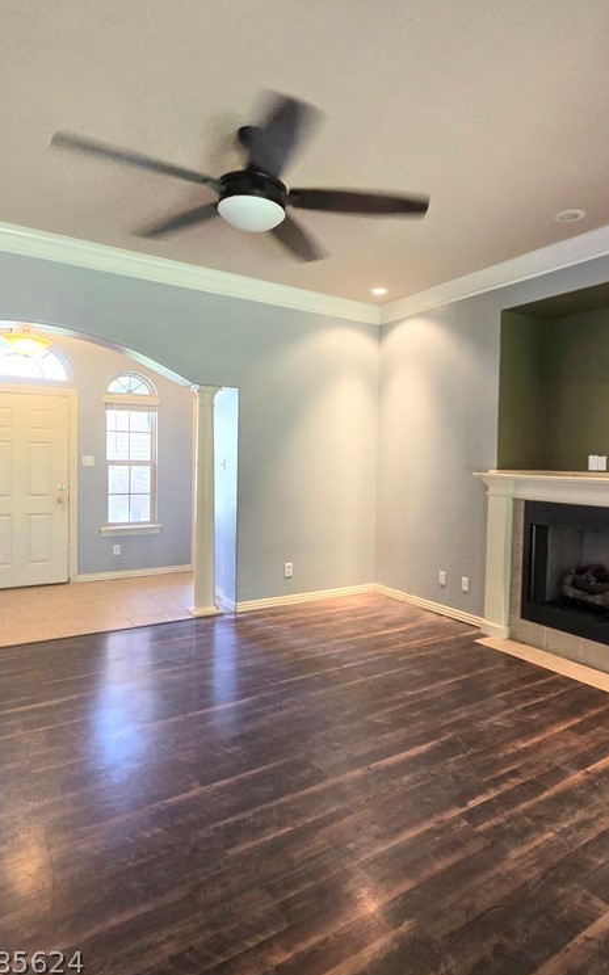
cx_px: 346
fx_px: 505
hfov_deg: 61.9
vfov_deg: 88.0
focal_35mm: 19
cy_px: 480
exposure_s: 1/60
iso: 400
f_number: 2.2
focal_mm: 2.2
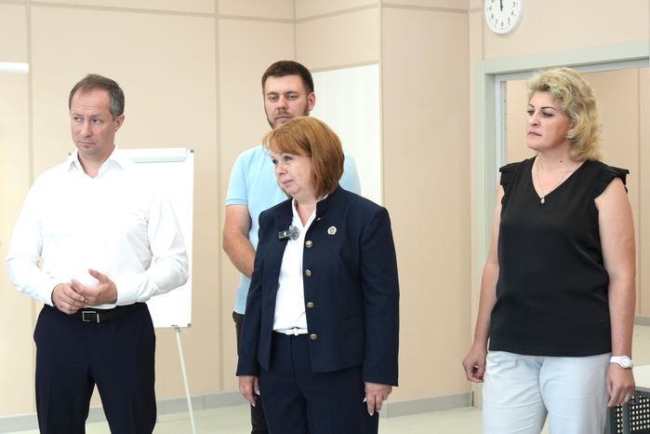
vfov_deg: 19.7
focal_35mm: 69
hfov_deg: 29.2
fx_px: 1246
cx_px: 325
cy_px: 217
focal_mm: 46
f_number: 4
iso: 640
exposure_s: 1/200
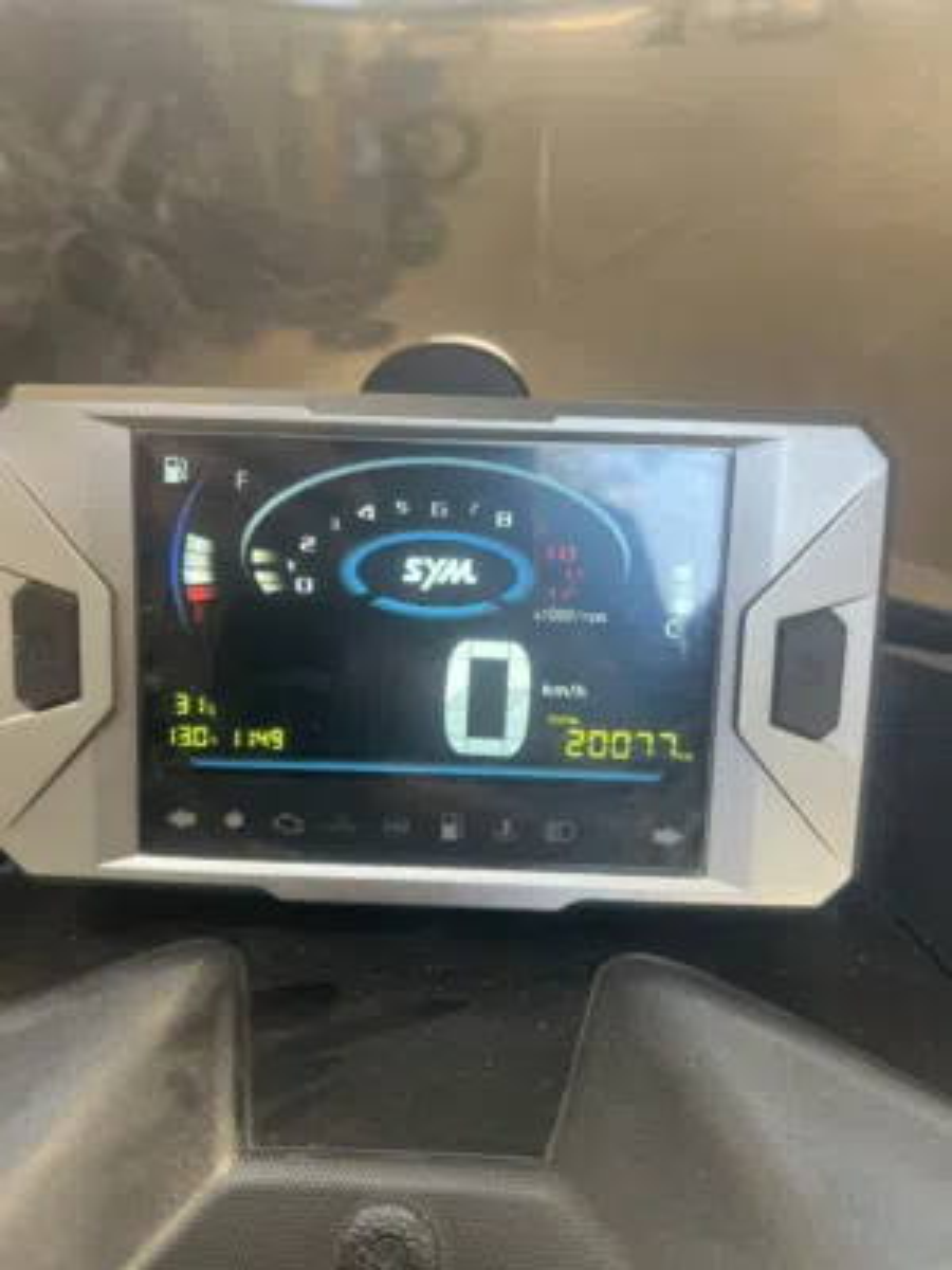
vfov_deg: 67.3
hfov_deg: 53.1
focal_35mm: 26
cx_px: 476
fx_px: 953
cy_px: 635
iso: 100
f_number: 1.5
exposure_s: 1/121
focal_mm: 5.7
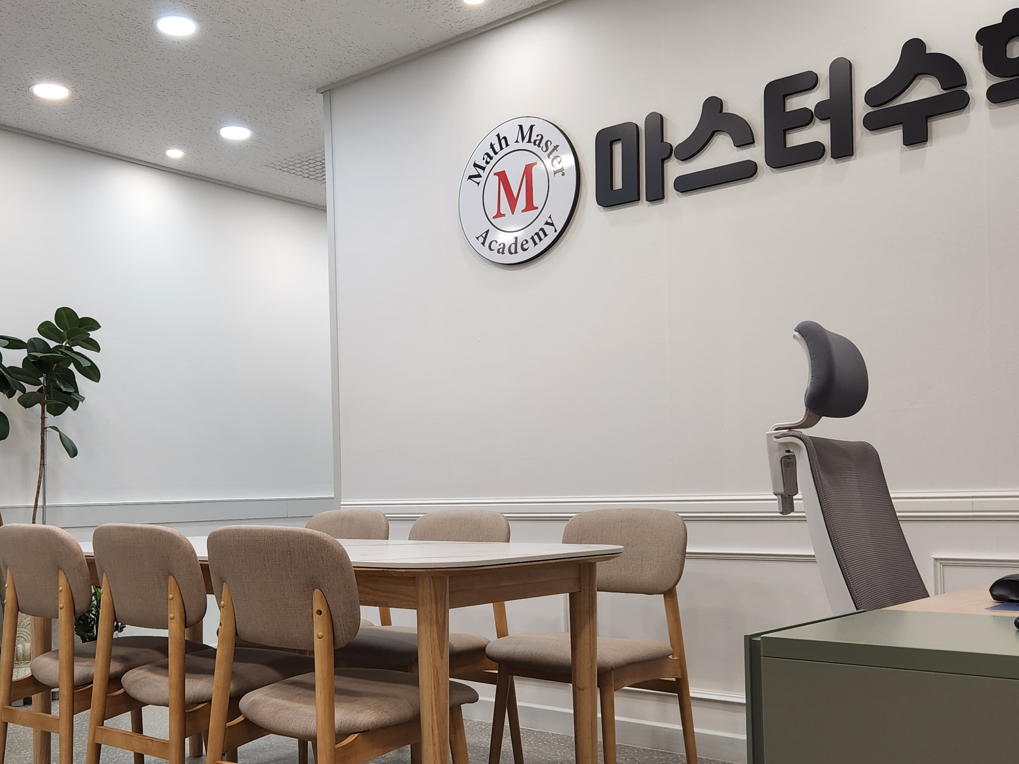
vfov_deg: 38.4
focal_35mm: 37
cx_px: 387
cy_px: 476
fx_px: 1089
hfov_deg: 49.7
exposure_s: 1/120
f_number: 1.8
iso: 80
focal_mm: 5.4
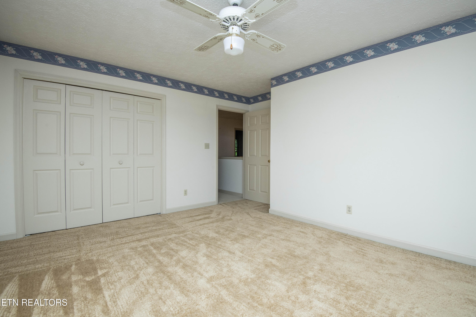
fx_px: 212
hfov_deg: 96.7
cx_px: 238
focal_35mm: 16
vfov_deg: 73.7
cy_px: 158
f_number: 9
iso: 400
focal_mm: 16
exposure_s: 1/125
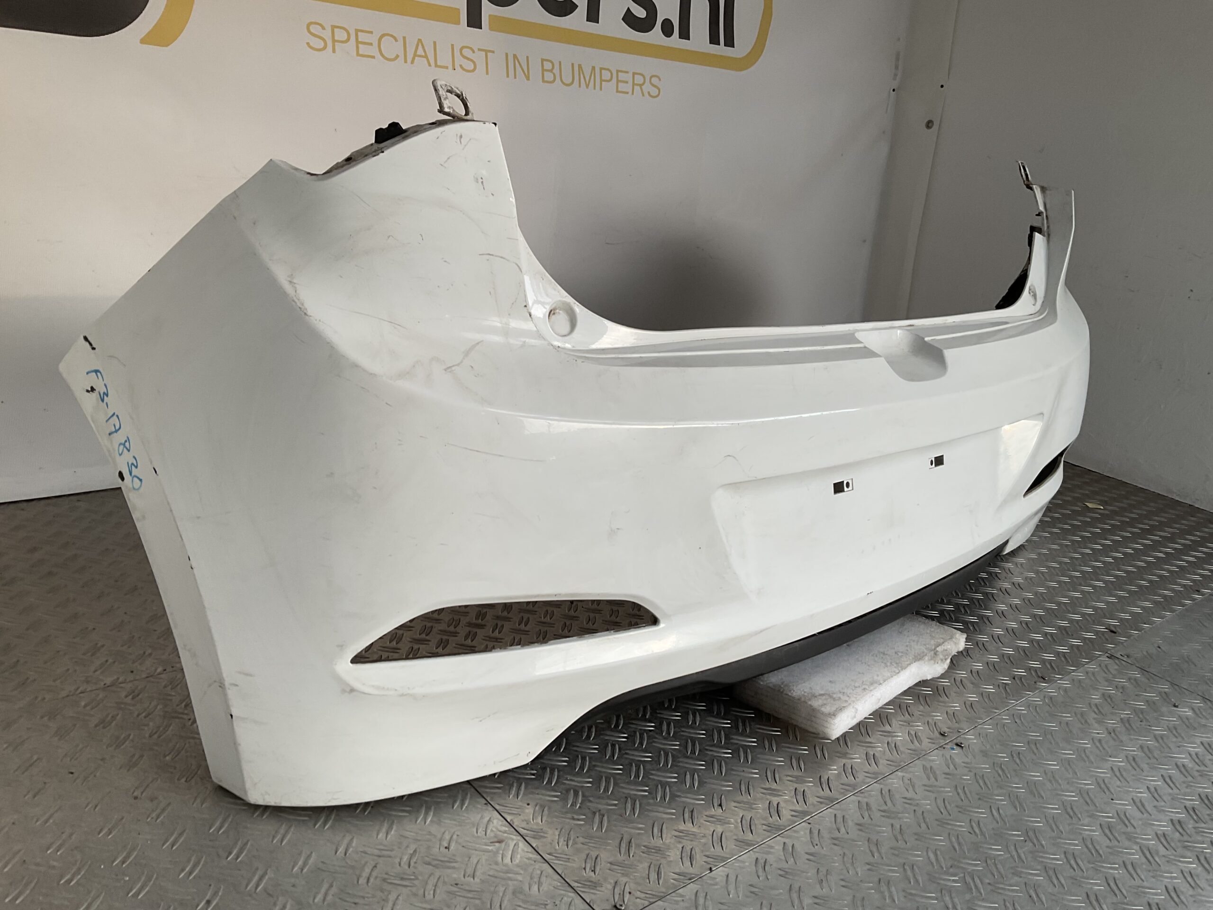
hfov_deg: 61.7
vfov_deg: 48.2
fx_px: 1016
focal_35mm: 29
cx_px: 606
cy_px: 455
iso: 25
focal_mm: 3
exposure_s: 1/120
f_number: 1.8
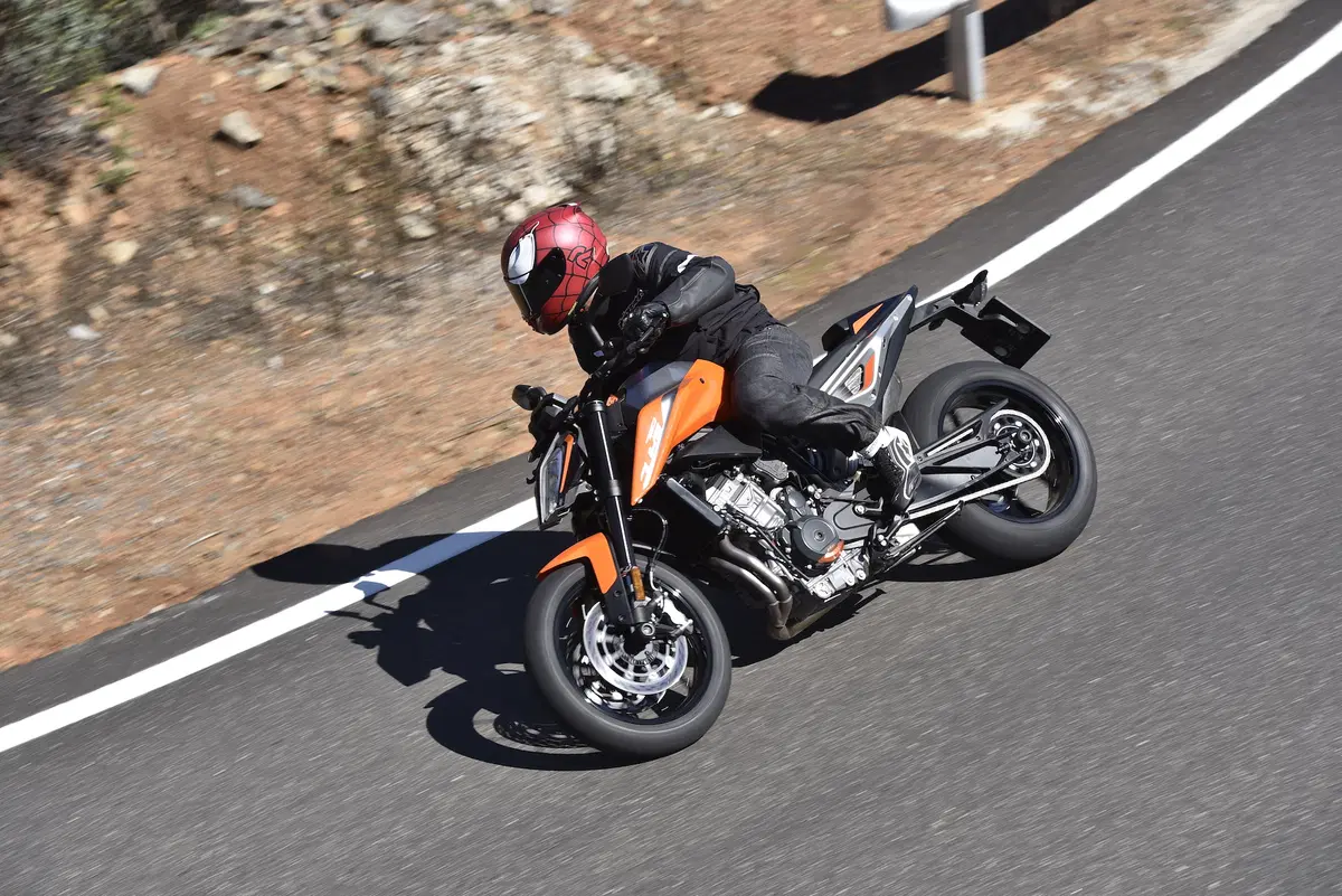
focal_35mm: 130
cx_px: 671
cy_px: 448
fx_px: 4848
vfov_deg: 10.6
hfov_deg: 15.8
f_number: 8
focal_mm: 130
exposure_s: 1/250
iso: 100
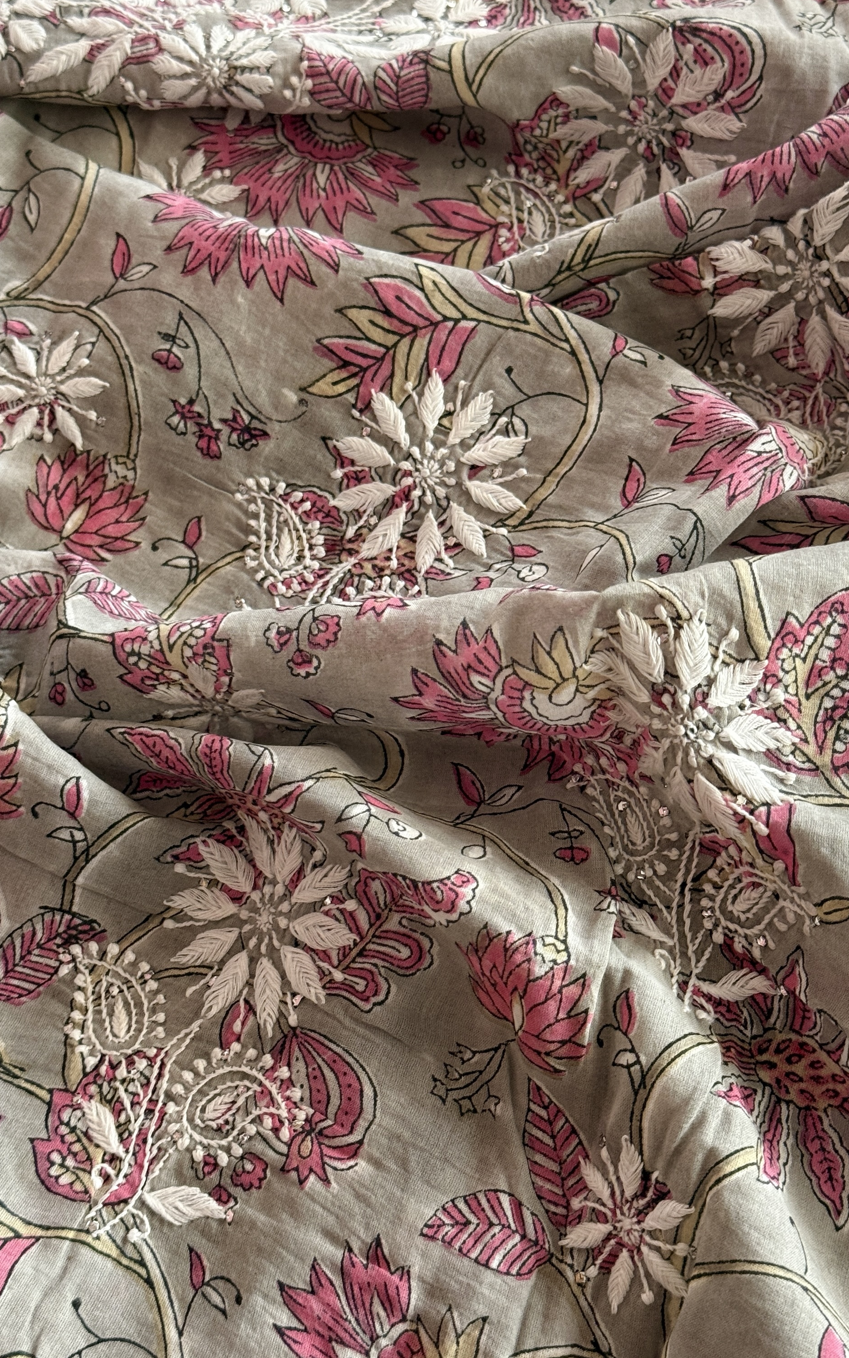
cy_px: 678
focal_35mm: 51
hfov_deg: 25.3
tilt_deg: -72.5
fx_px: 1888
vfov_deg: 39.6
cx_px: 450
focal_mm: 6.76
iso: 250
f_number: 1.78
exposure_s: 1/60
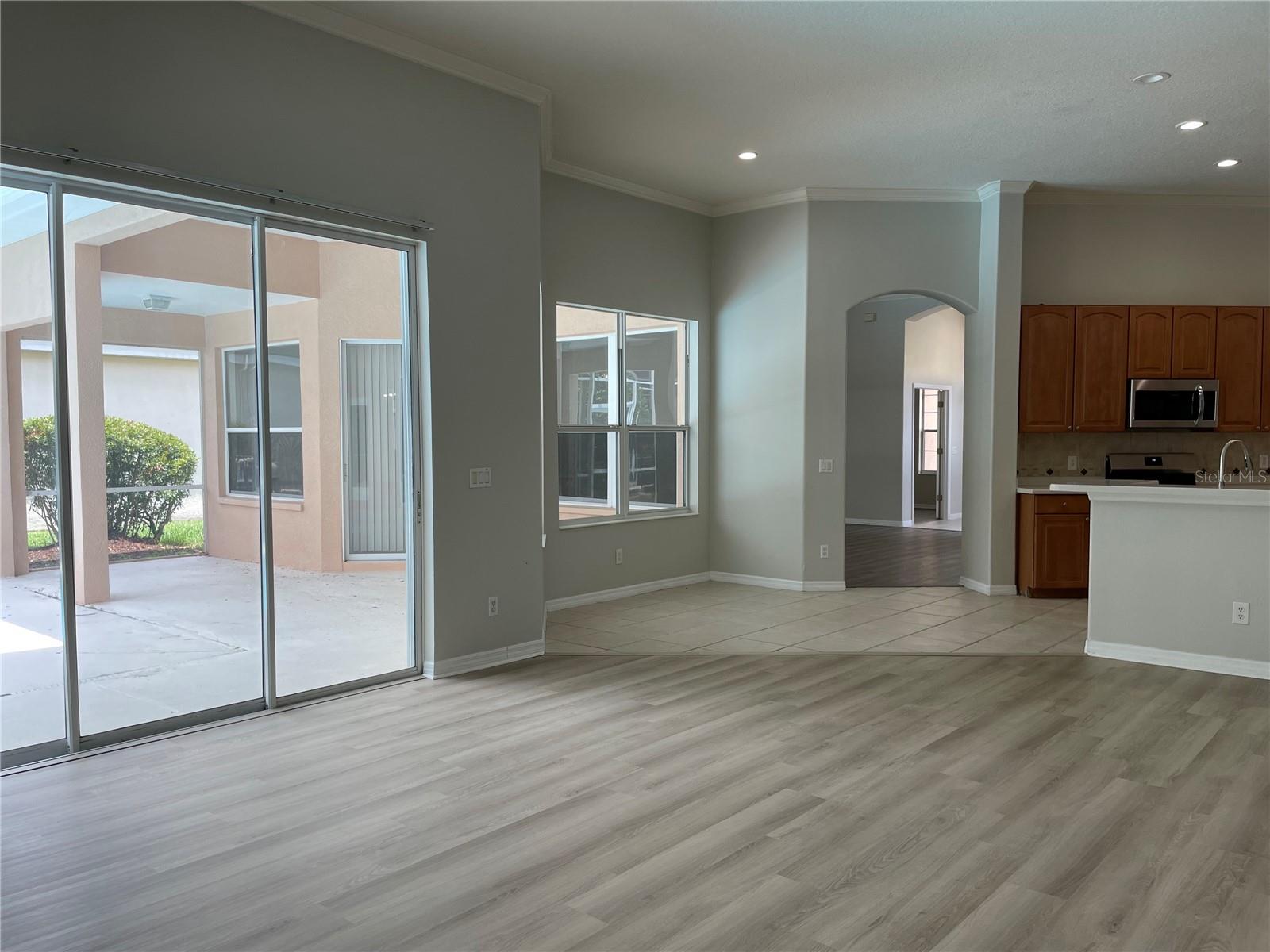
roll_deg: +0.5
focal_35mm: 26
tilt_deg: -3.7
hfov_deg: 67.3
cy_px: 476
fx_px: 954
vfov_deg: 53.1
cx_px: 635
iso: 32
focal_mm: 4.2
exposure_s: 1/175
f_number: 1.6
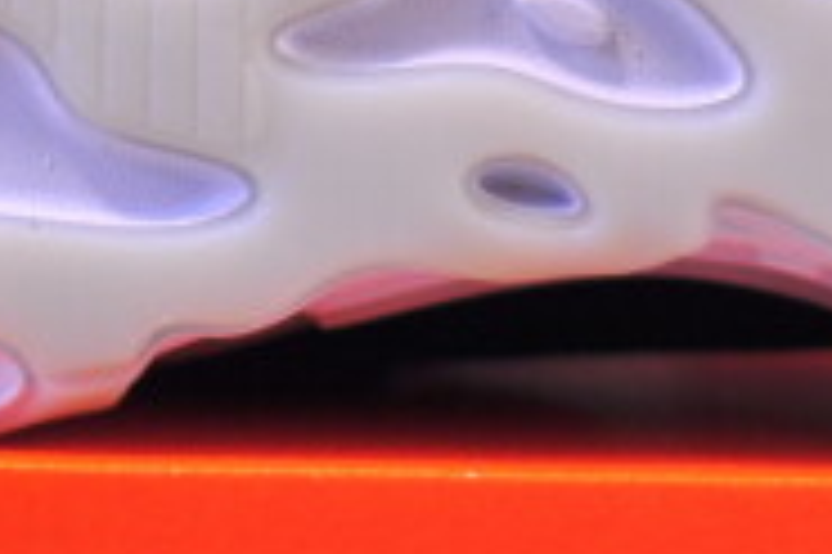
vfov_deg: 4.2
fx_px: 7481
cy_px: -489
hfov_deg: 6.4
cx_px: 666
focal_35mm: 324
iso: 250
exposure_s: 1/320
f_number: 2
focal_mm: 50
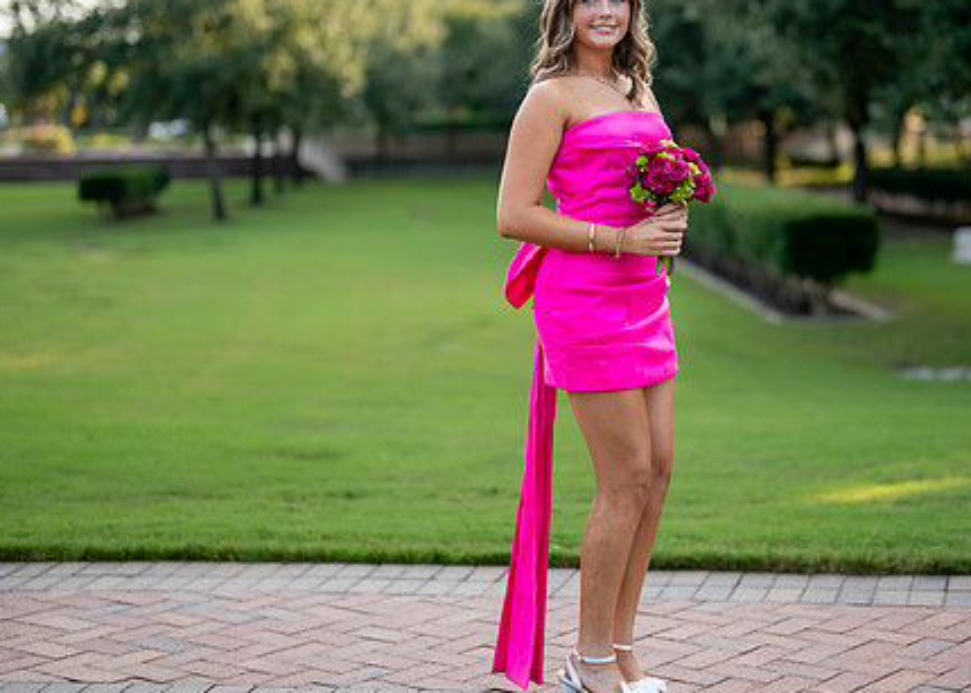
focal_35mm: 75
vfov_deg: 19.0
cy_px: 276
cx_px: 633
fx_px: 2068
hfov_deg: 26.3
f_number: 1.2
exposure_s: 1/2000
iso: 200
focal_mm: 50
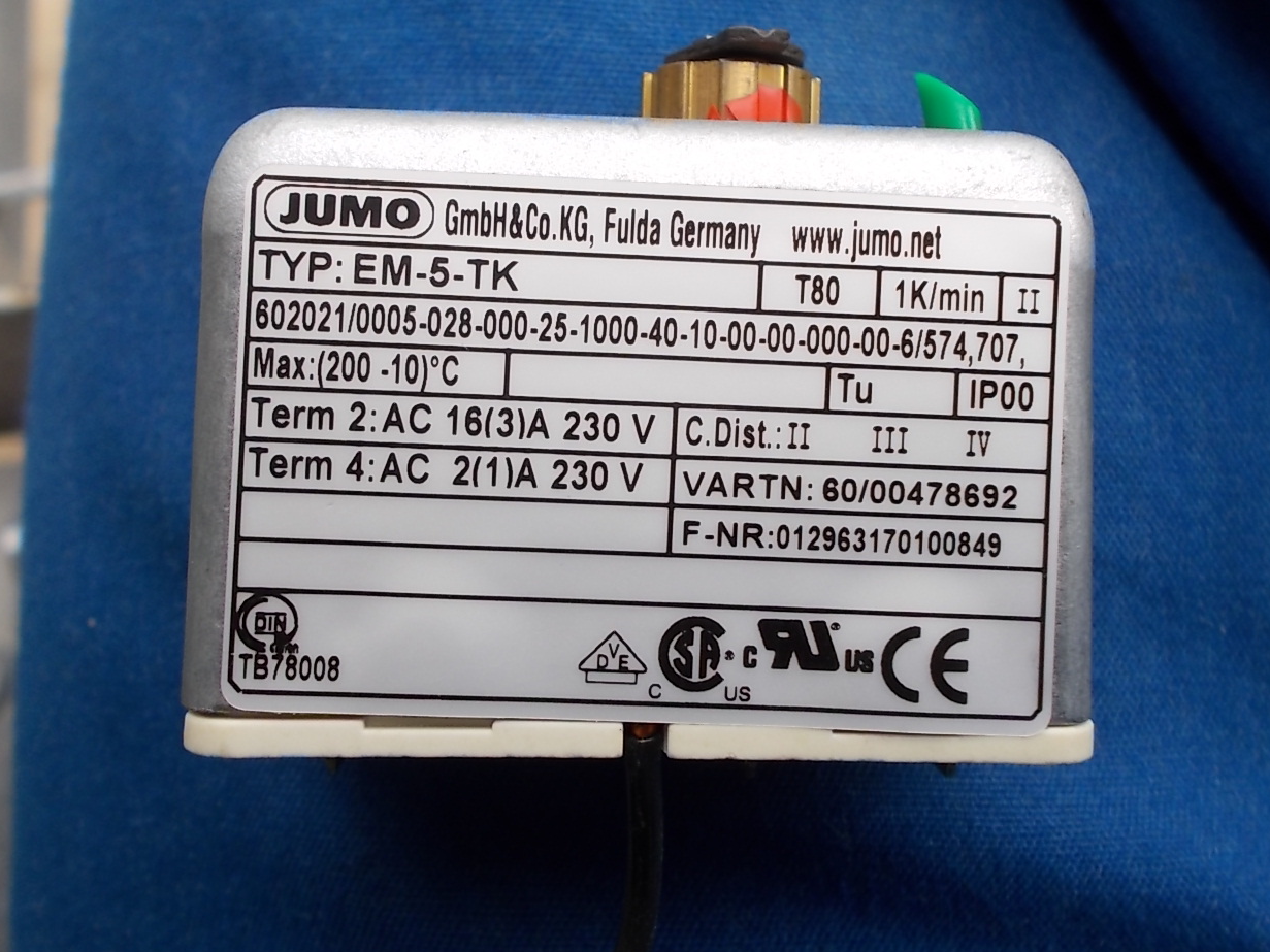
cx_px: 648
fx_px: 1431
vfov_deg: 36.7
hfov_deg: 47.9
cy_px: 388
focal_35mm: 39
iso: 80
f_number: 3.4
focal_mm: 5.3
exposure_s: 1/200
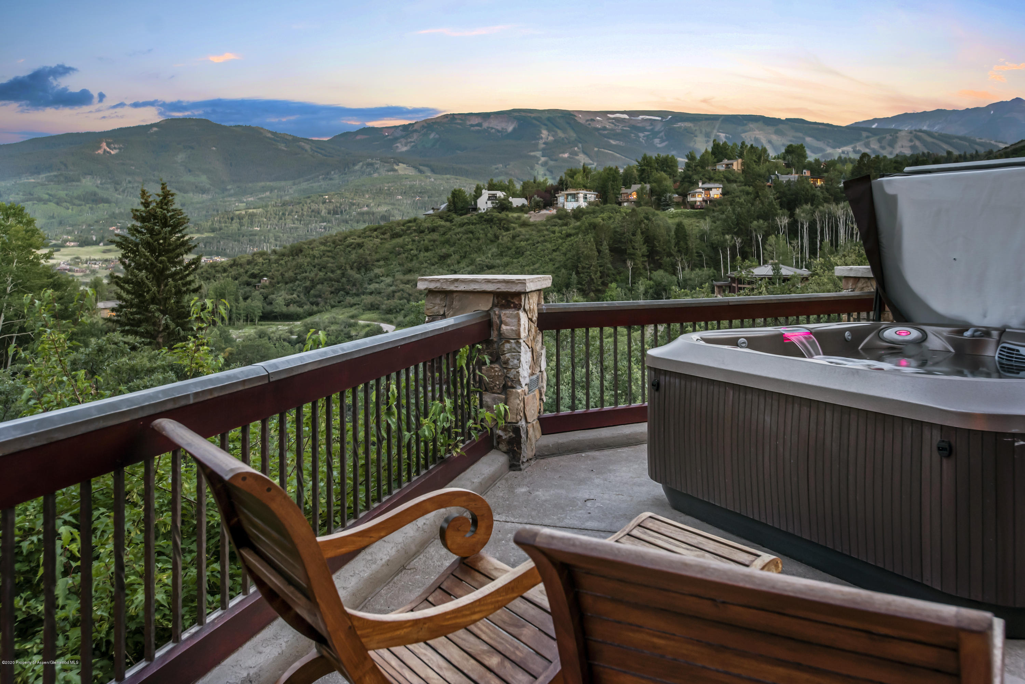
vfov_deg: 43.6
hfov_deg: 61.9
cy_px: 342
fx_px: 854
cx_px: 512
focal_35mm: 30
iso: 1250
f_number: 6.3
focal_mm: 30
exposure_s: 1/3
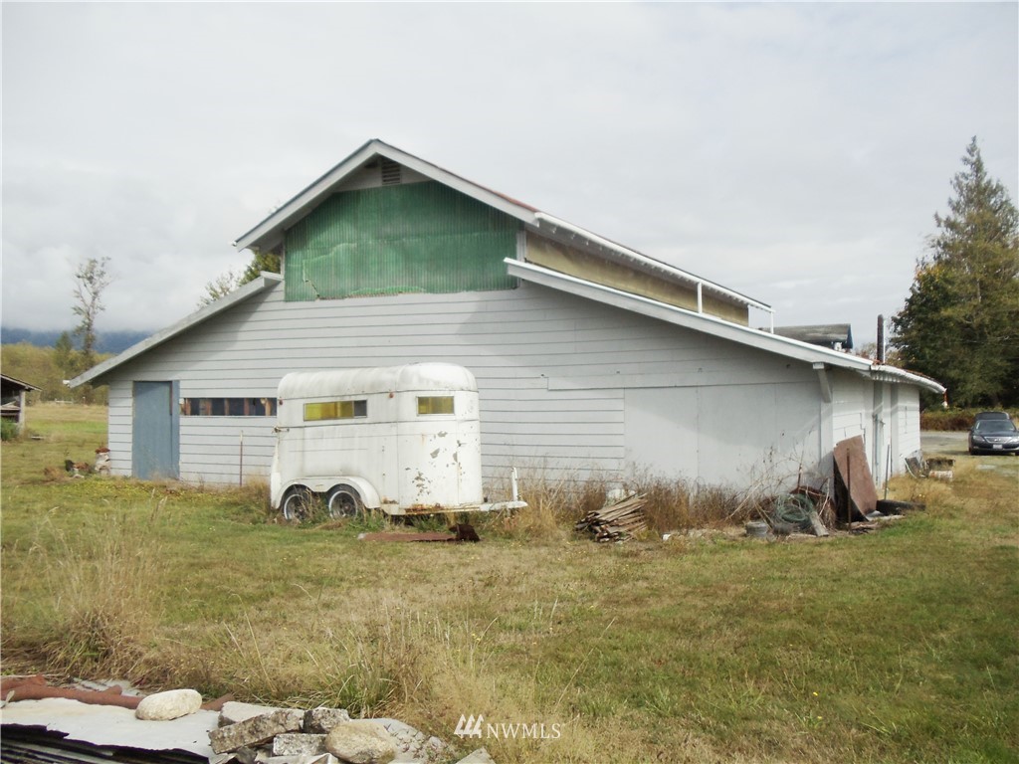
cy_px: 382
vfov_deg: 32.9
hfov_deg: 42.9
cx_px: 510
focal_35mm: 44
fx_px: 1295
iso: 100
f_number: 7.1
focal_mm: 6
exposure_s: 1/500
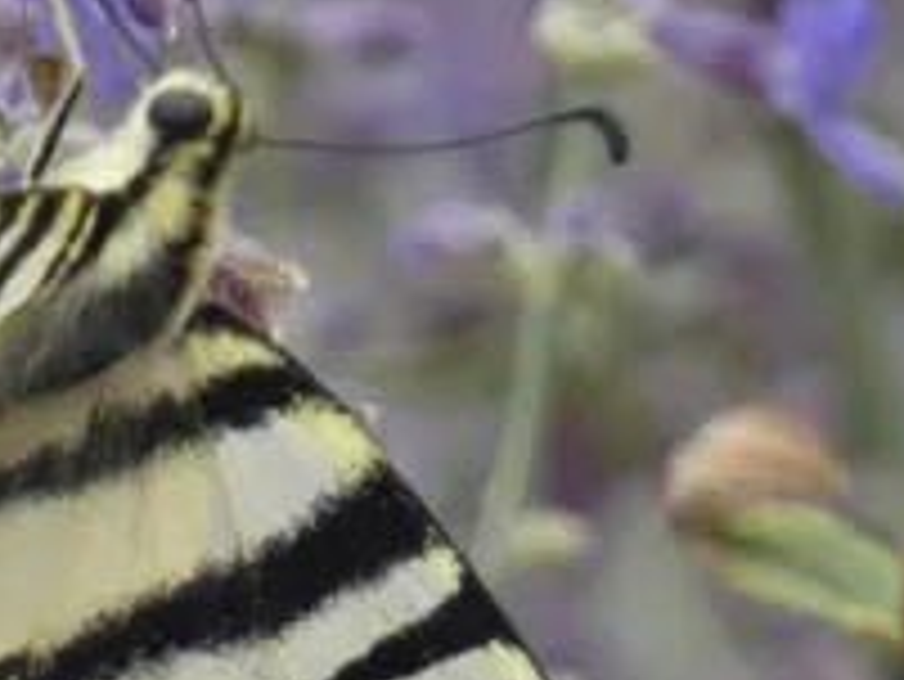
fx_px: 39065
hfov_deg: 1.3
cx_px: -117
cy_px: 712
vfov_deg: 1.0
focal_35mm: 1495
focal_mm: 84
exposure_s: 1/100
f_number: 5.6
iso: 160
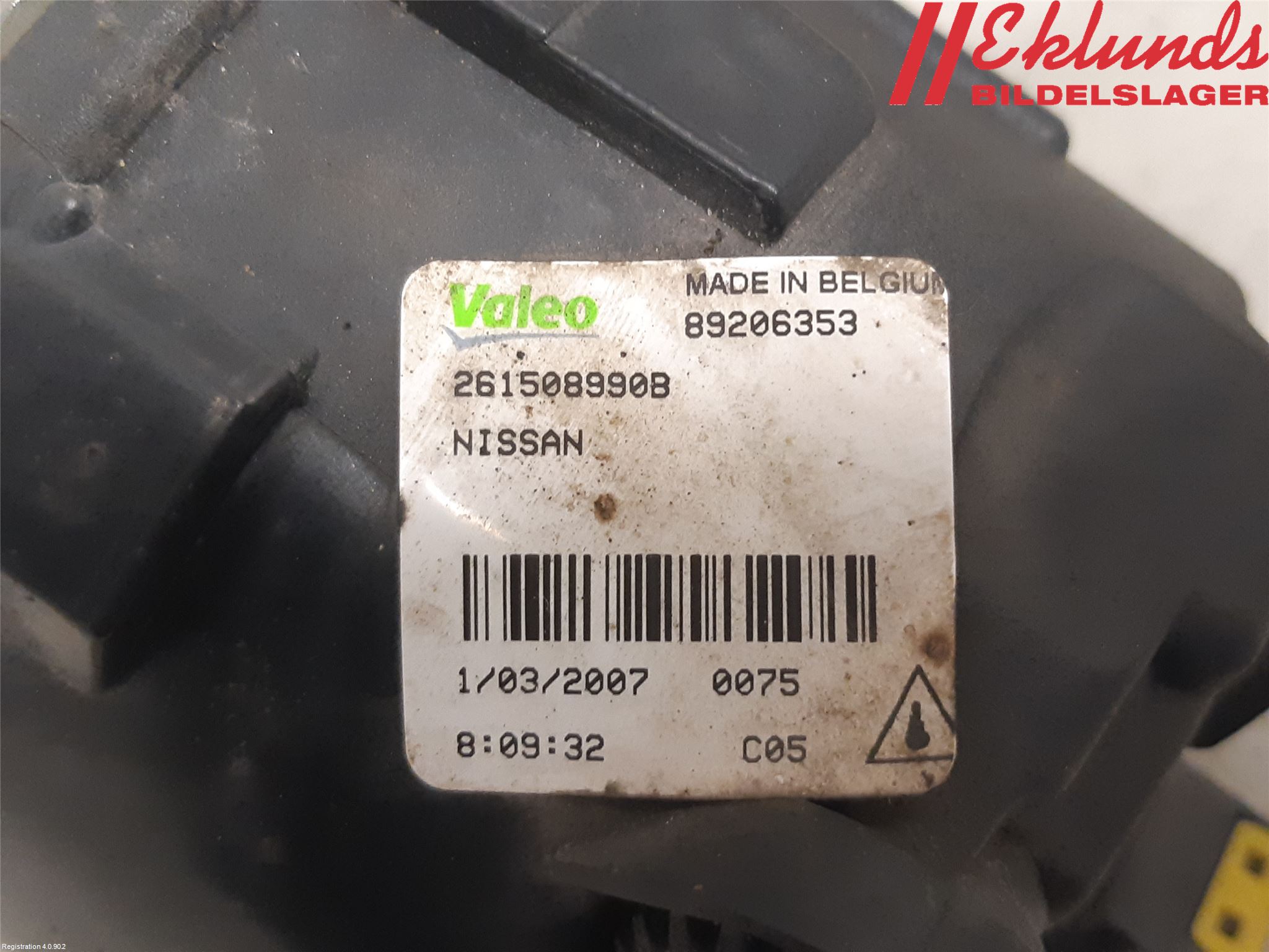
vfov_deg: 53.1
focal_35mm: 26
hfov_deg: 67.3
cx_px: 634
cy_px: 476
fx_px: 953
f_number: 1.7
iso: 250
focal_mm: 3.93
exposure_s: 1/33
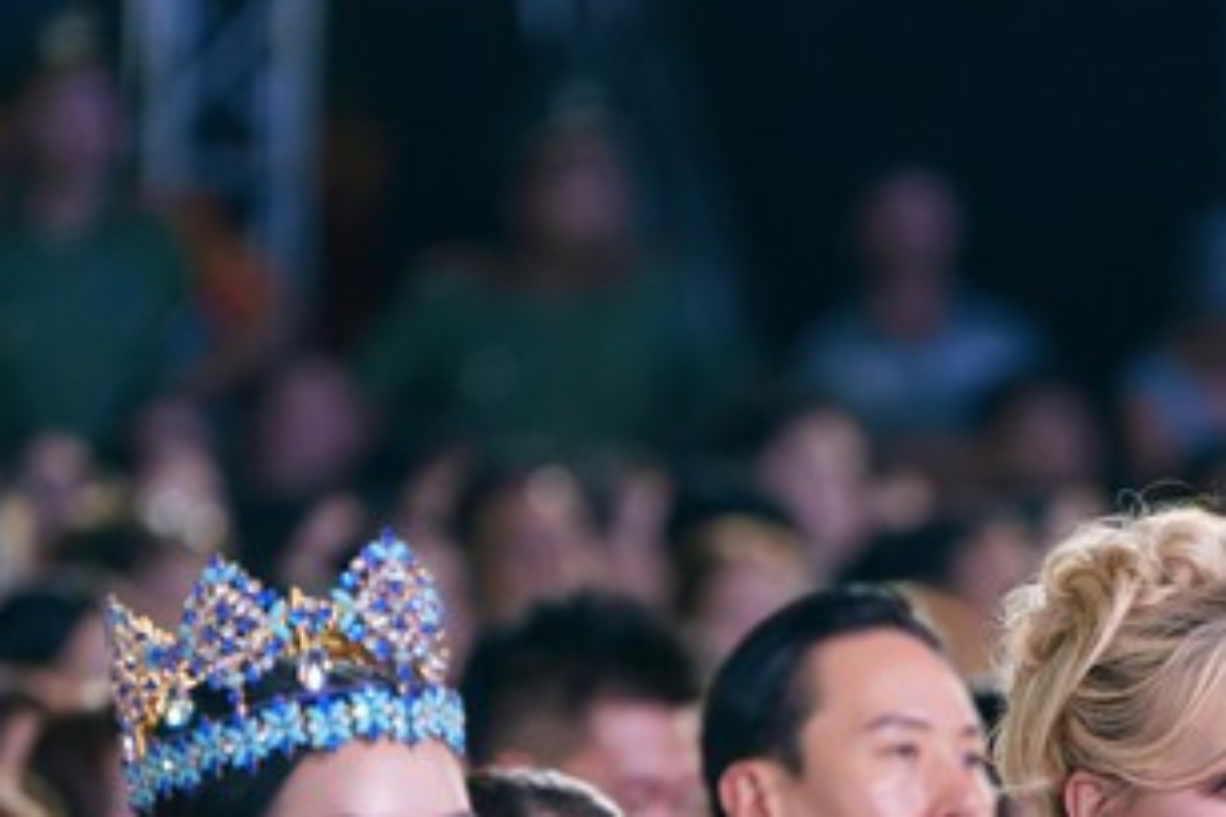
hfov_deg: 3.8
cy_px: 1089
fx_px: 18695
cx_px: 1090
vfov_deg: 2.5
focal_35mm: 549
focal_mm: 200
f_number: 3.2
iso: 1000
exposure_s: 1/200
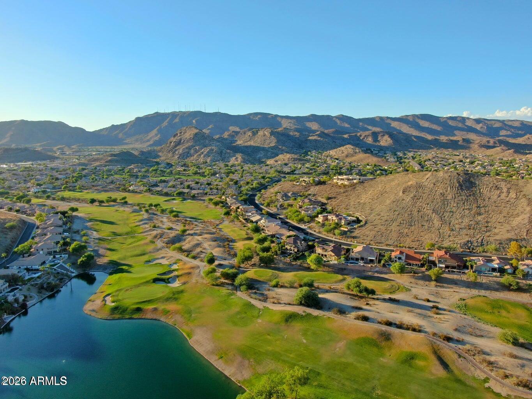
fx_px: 369
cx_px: 266
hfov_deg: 71.6
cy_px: 200
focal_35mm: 24
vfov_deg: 56.8
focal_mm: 4.39
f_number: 2.8
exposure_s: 1/60
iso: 100
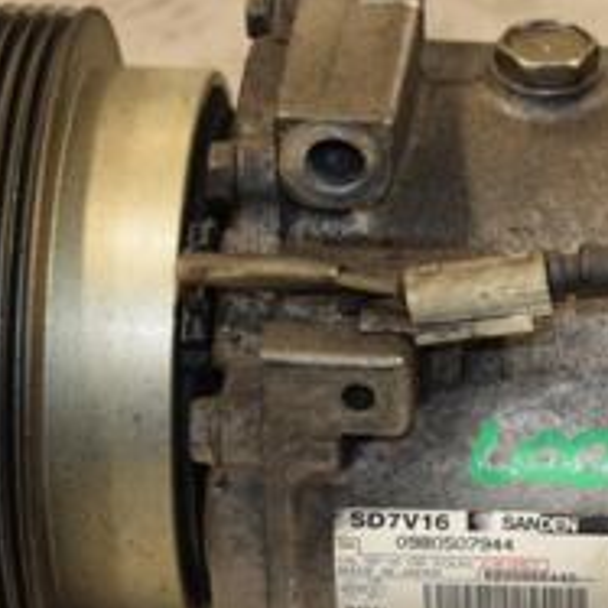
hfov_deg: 8.5
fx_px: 4054
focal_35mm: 204
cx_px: 667
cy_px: 384
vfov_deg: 8.6
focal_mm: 50
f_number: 5
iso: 800
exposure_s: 1/160
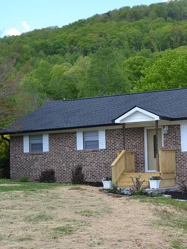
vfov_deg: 29.4
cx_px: 150
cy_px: 124
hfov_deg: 21.9
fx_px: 476
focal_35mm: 66
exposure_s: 1/160
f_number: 6.3
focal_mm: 30
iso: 100
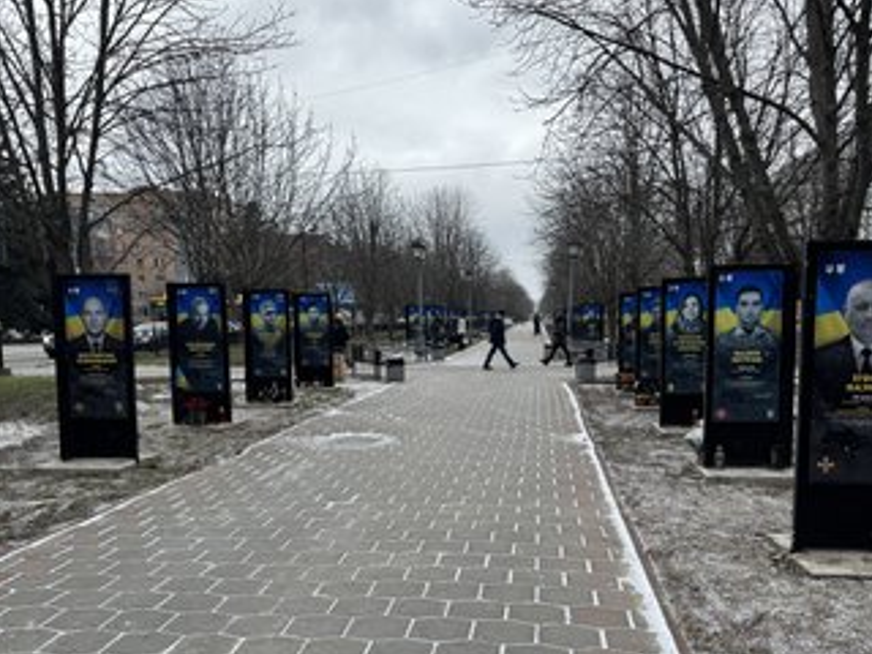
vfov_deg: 46.5
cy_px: 392
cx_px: 469
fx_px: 756
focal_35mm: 30
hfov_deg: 59.9
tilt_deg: -5.6
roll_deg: +0.8
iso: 100
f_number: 1.78
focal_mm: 6.76
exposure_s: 1/121
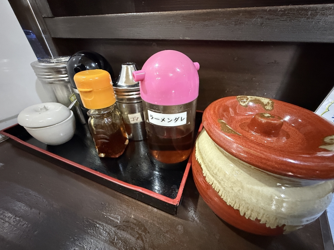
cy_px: 125
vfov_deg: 85.7
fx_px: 135
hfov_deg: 102.1
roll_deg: -0.3
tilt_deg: -34.9
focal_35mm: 14
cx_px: 167
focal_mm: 2.22
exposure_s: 1/40
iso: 1000
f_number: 2.2
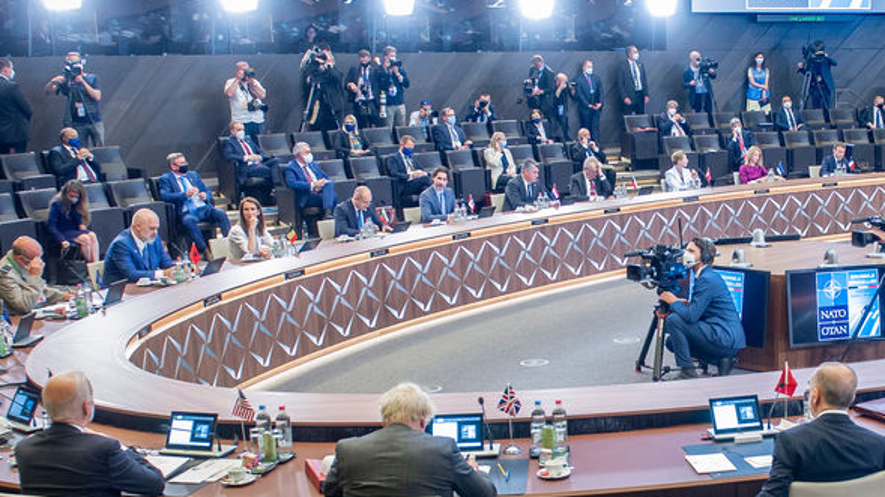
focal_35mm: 56
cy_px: 345
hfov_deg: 36.0
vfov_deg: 21.3
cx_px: 708
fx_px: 1314
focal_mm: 24
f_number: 4
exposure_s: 1/100
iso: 3200
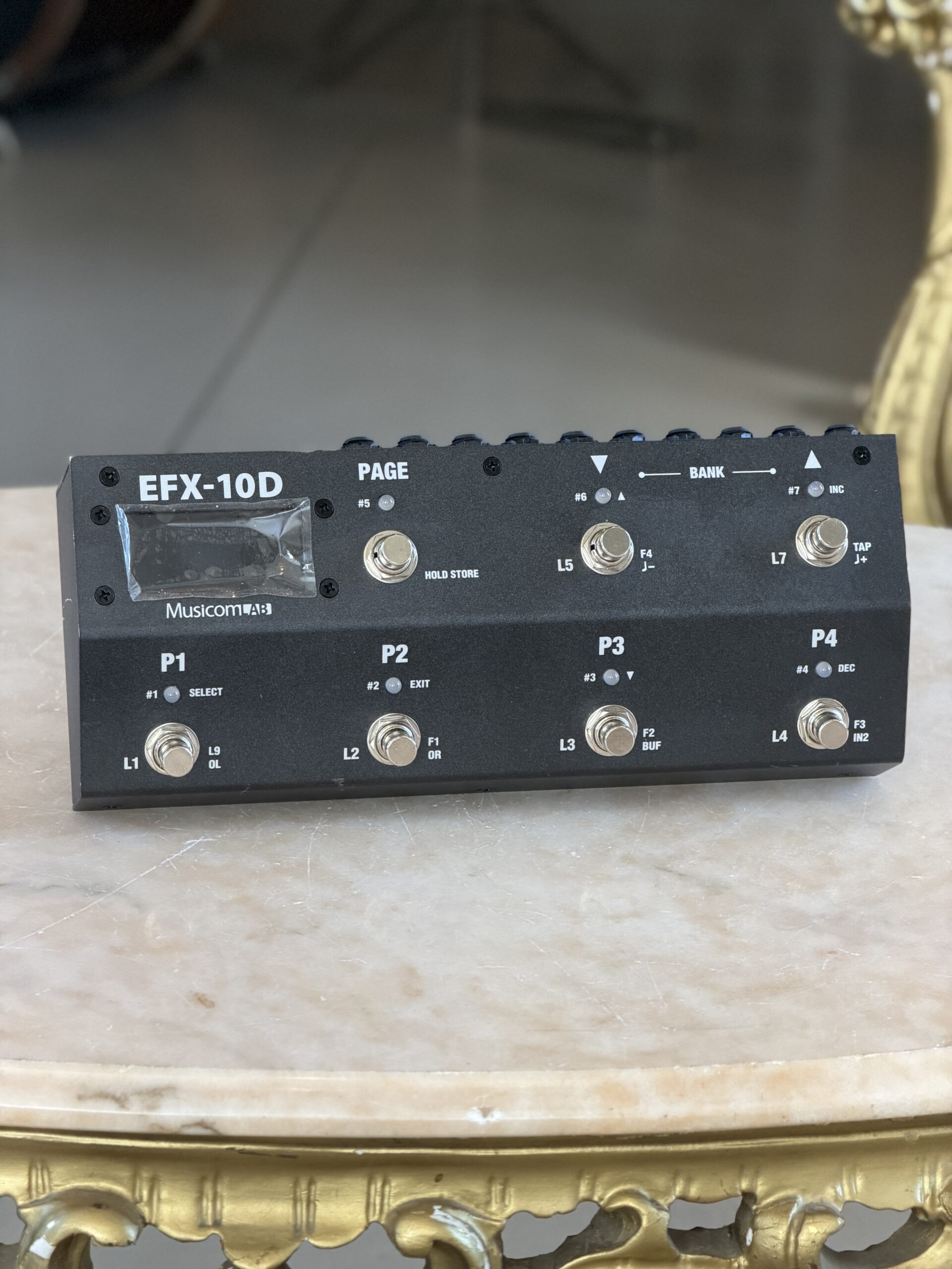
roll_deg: -2.0
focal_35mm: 100
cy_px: 634
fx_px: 3667
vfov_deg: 19.6
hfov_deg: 14.8
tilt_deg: -17.8
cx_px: 476
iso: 250
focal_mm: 16.89
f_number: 2.8
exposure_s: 1/121
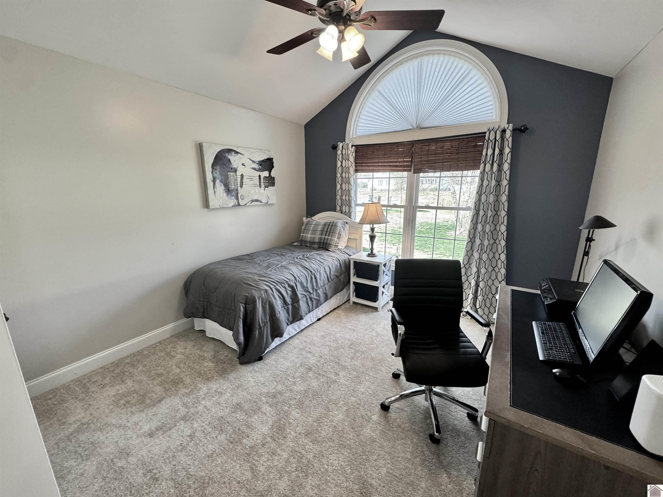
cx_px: 332
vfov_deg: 85.7
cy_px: 248
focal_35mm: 14
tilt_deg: -12.6
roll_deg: +0.1
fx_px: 268
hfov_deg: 102.1
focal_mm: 2.22
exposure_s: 1/120
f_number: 2.2
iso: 250
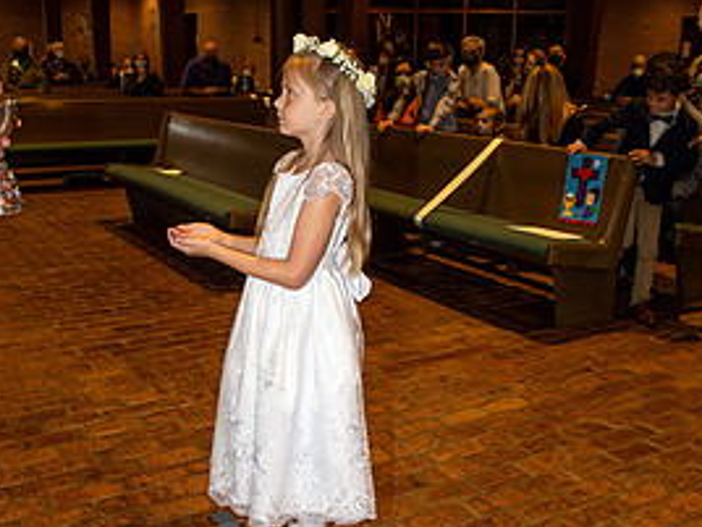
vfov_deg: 34.3
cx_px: 329
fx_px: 852
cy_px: 267
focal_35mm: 42
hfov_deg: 44.8
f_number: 5
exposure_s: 1/125
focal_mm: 26
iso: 1600
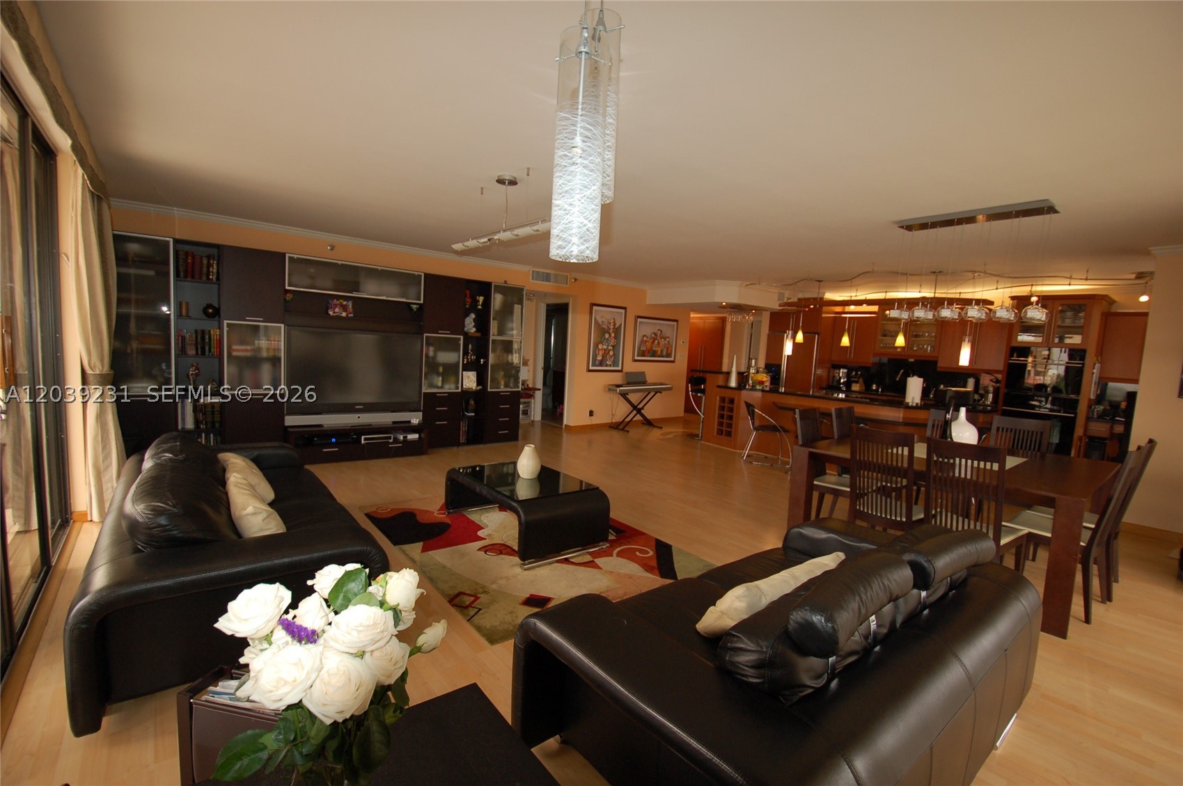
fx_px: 492
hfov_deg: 100.4
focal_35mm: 15
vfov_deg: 77.2
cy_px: 393
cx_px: 592
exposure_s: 1/60
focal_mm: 10
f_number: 3.5
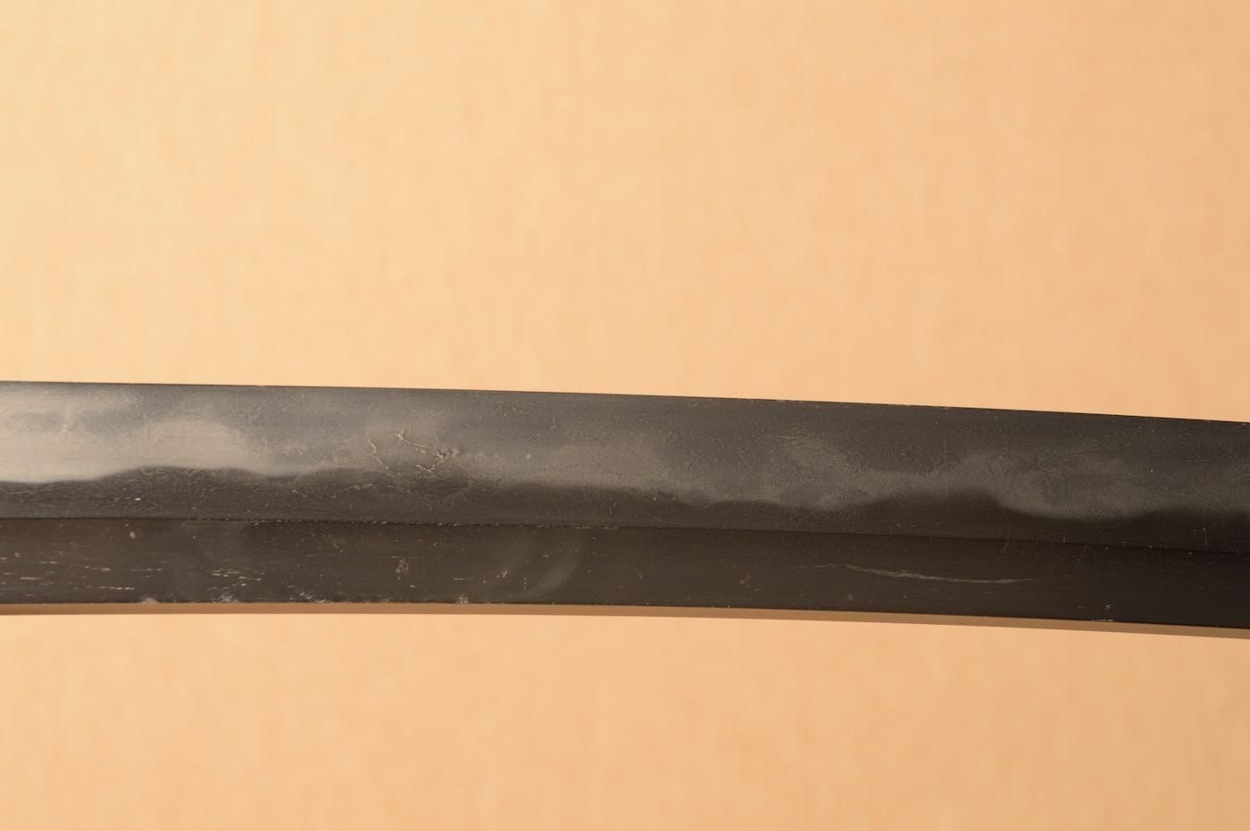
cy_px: 416
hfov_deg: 17.1
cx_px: 625
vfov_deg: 11.4
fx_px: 4163
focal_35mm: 120
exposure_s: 1/1.6
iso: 400
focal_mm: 80
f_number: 11
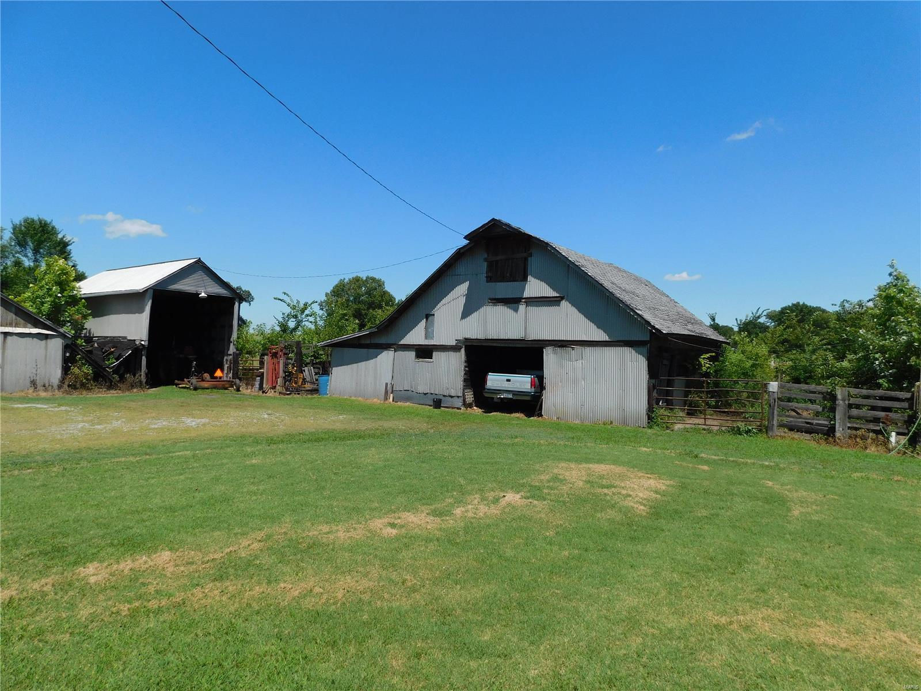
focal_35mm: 23
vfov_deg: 58.9
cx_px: 460
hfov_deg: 73.9
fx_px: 612
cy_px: 346
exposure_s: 1/500
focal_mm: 4
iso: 125
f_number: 6
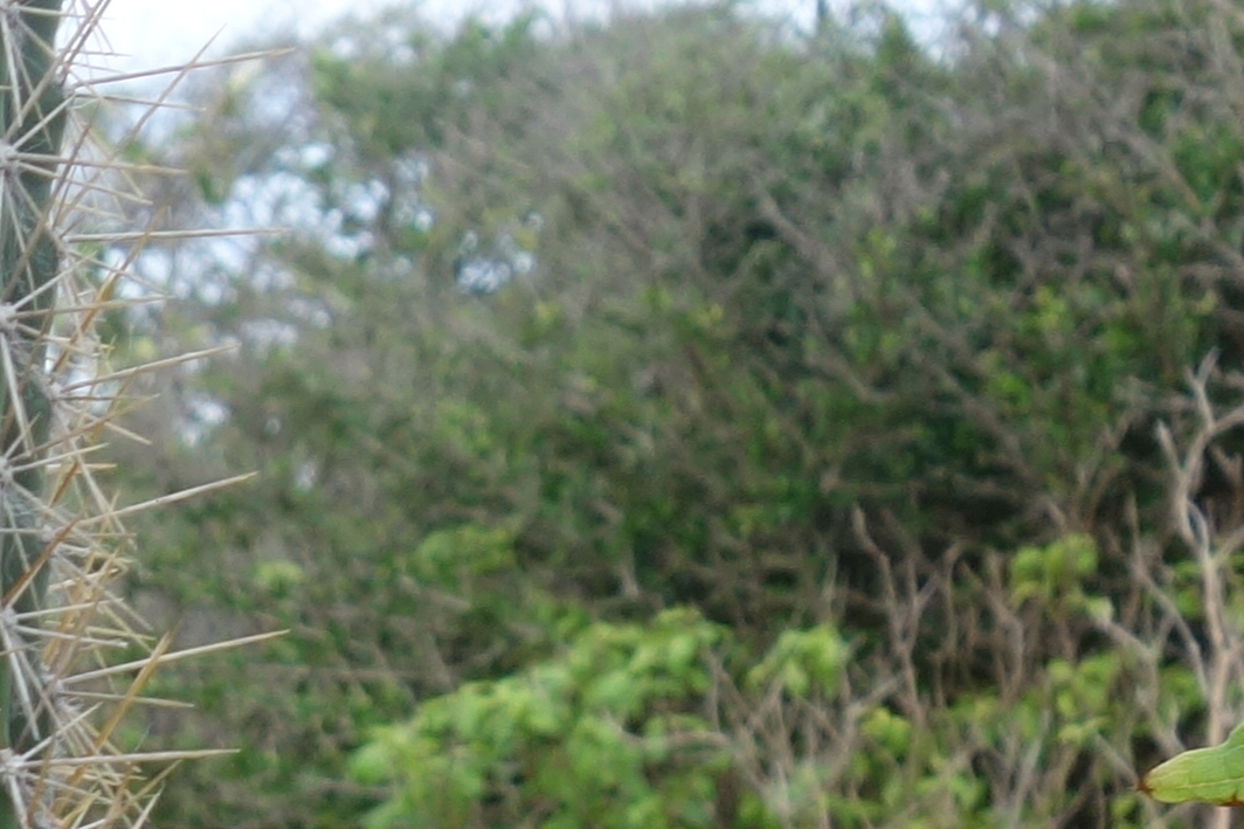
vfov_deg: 9.2
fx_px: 4975
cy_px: 1354
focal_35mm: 144
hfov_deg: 11.6
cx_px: -1770
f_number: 5.6
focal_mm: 10.4
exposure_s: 1/125
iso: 125
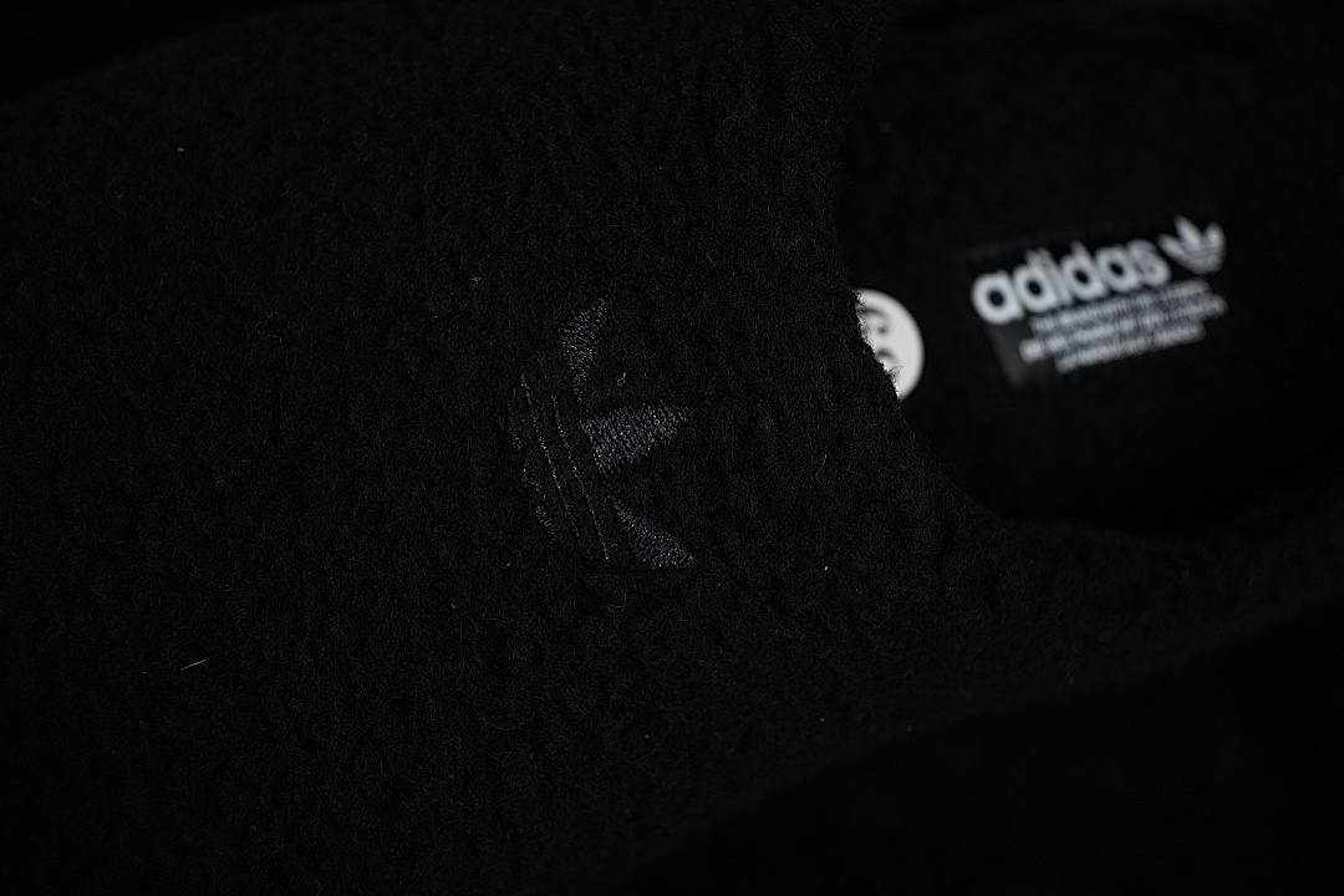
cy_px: 448
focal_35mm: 75
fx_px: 2800
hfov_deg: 27.0
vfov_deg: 18.2
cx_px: 672
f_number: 6.3
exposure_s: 1/50
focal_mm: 50
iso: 160
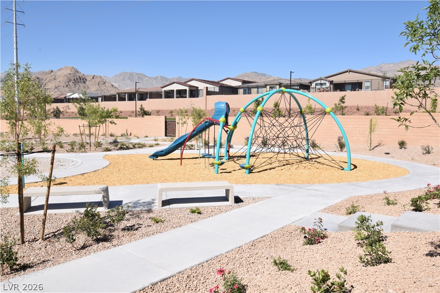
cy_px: 146
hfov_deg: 61.9
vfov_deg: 43.6
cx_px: 220
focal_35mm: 30
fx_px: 367
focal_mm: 20
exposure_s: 1/50
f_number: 20
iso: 100
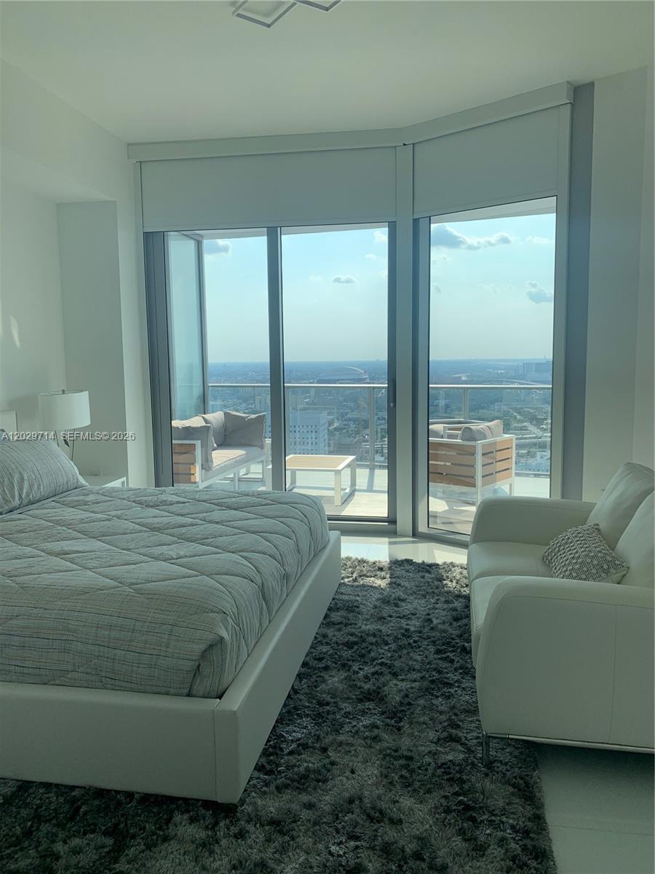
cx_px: 328
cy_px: 437
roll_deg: -0.9
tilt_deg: -5.4
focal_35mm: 26
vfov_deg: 67.3
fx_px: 656
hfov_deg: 53.1
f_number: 1.8
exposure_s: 1/919
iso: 25
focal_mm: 4.25
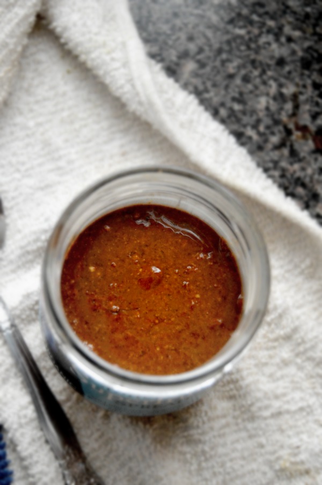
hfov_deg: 22.6
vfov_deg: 33.4
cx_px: 161
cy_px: 242
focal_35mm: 60
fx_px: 807
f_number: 5
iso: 3200
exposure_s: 1/60
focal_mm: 40
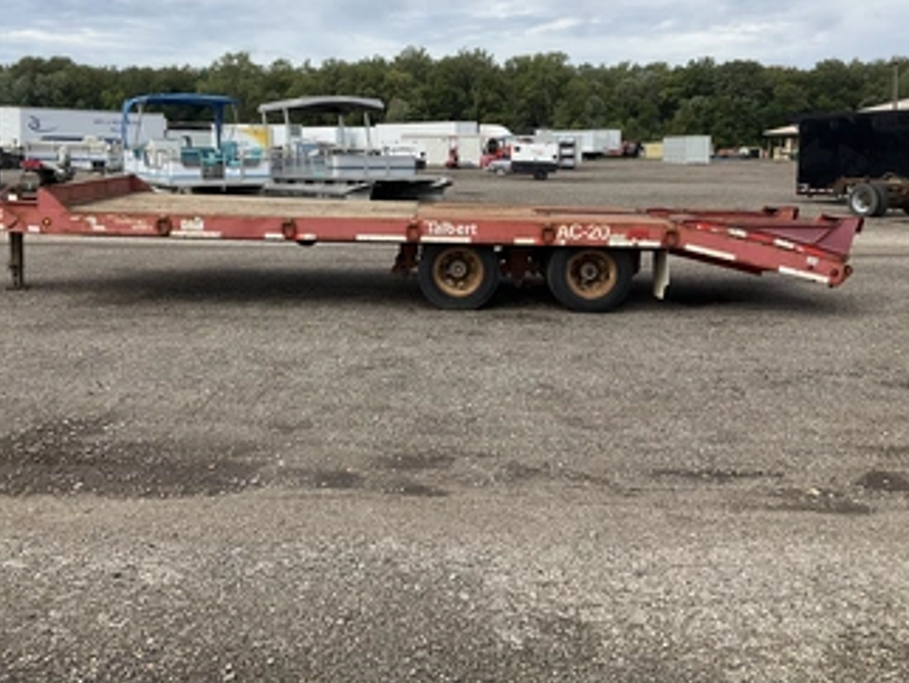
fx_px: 946
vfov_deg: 39.5
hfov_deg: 51.3
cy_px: 262
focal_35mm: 36
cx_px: 423
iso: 25
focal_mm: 3
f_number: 1.8
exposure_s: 1/1626
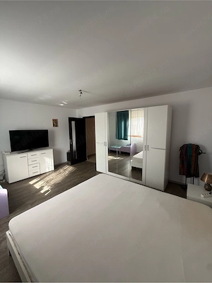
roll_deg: +0.2
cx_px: 106
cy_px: 142
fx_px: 114
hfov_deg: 85.7
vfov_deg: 102.1
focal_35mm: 14
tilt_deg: -5.4
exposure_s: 1/99
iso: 64
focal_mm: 2.22
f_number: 2.2
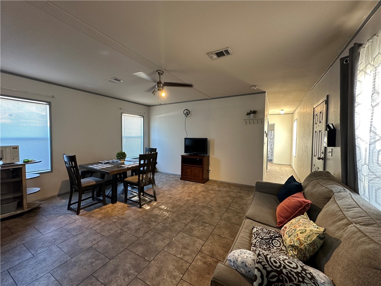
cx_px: 190
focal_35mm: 14
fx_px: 154
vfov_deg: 85.7
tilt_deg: -2.6
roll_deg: -1.3
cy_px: 143
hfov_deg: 102.1
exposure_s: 1/60
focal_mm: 2.22
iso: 200
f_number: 2.2
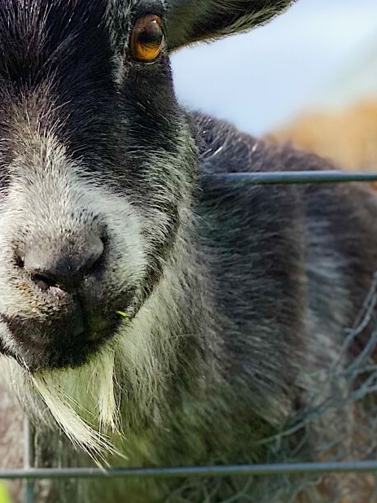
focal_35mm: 70
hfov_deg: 19.5
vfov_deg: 25.7
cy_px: 555
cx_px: -101
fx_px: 1017
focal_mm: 4.25
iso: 32
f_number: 1.8
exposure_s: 1/1898
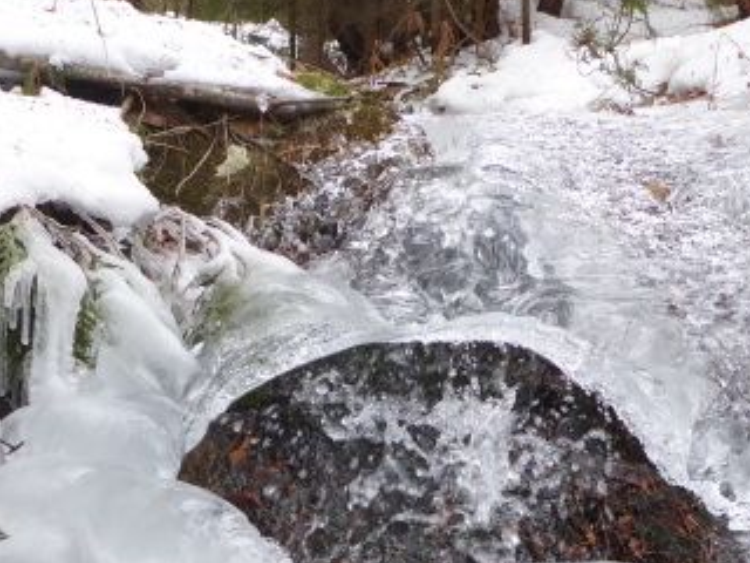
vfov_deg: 22.5
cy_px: 472
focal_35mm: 64
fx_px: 1387
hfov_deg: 30.3
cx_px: 370
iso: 640
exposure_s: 1/250
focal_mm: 5.4
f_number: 3.5
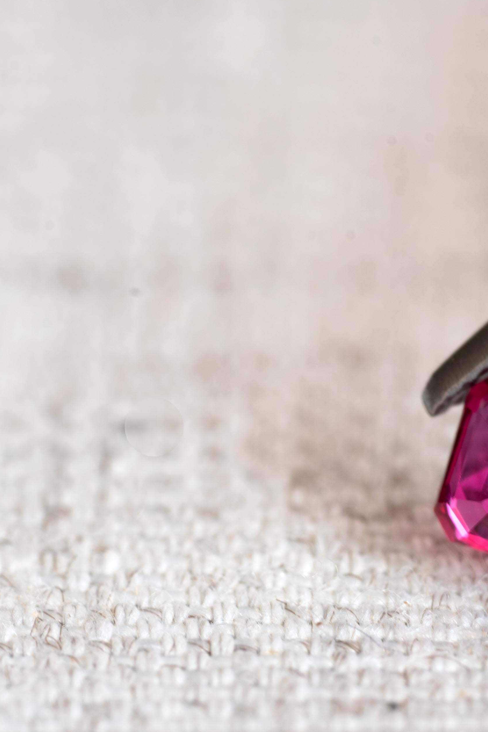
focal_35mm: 214
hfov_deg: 6.4
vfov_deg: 9.6
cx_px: 527
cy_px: 496
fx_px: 4351
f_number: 8
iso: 100
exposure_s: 1/8
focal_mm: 90
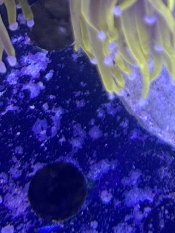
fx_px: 795
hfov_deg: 12.1
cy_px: -77
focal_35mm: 118
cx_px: 244
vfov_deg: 15.8
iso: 160
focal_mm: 6.86
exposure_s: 1/100
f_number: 1.78
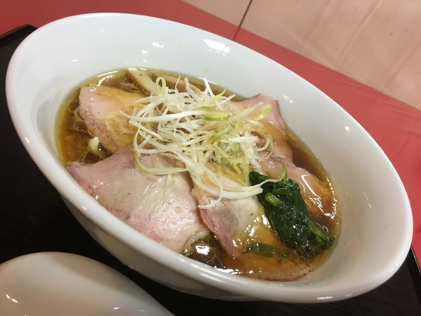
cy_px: 158
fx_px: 353
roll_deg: -26.2
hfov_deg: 61.7
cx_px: 210
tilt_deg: -33.7
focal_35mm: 29
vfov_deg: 48.2
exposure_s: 1/30
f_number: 2.2
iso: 50
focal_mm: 4.15
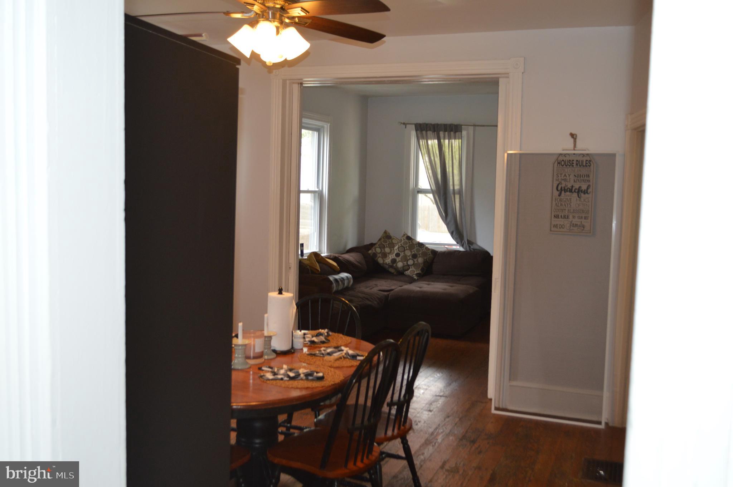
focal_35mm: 36
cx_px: 366
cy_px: 244
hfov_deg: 53.2
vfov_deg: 36.8
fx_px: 732
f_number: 4
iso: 560
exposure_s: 1/60
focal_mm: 24
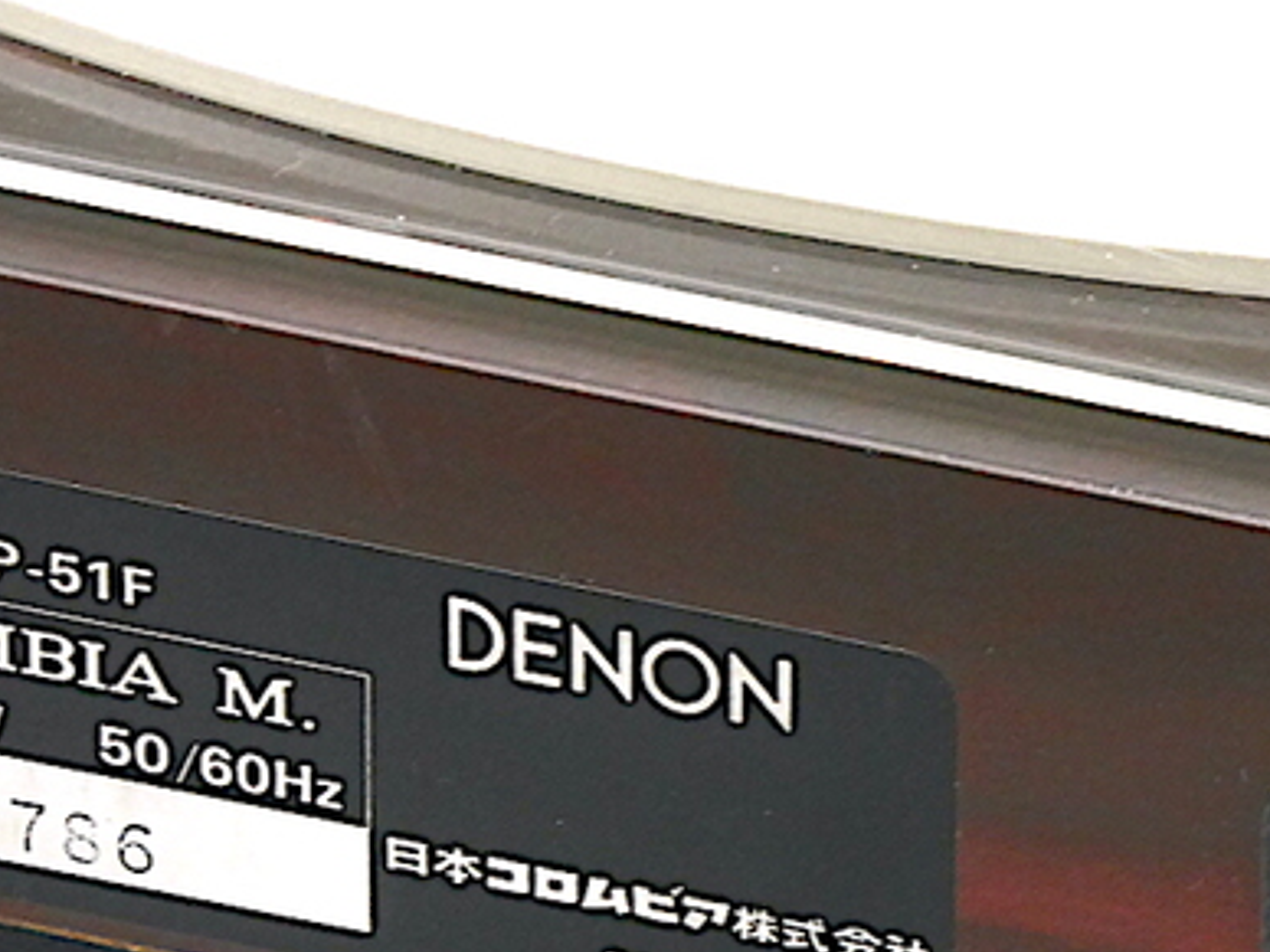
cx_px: 124
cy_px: 766
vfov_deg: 2.3
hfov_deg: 3.0
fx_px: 24031
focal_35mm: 655
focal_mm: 47.5
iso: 200
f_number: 5.6
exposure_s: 1/3.2
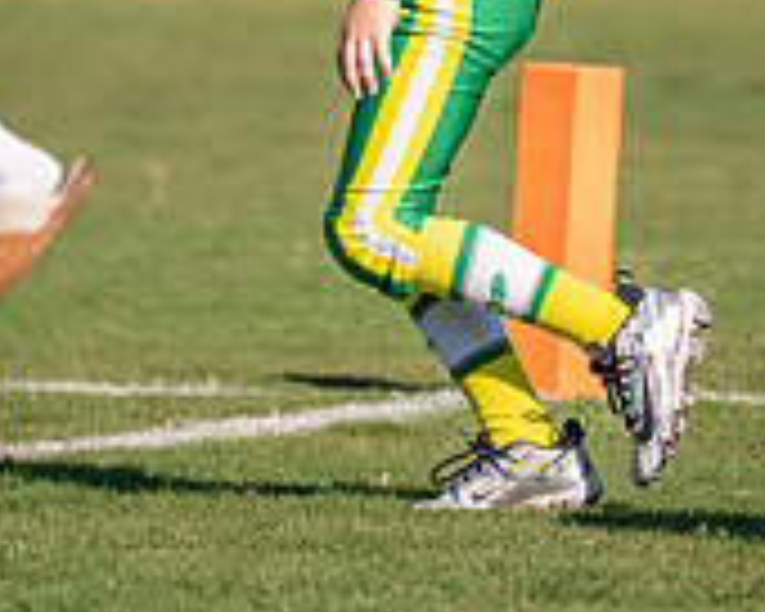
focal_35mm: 805
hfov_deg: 2.4
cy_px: -265
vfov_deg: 1.9
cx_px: 510
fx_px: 18226
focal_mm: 200
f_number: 2.8
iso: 250
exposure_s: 1/5000
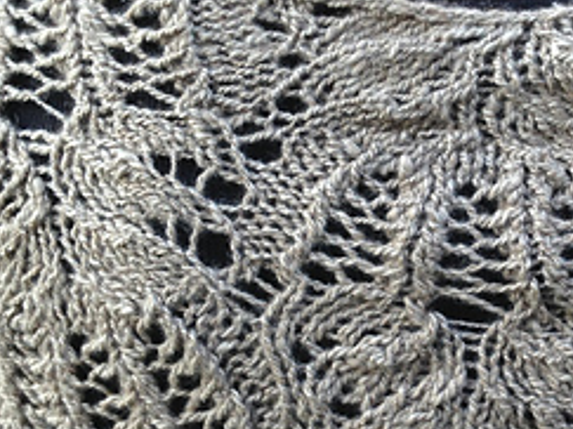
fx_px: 1439
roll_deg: -0.2
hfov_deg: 21.9
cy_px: 271
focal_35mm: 87
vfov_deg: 16.9
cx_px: 538
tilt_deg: -11.2
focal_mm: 4.12
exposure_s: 1/40
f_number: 2.4
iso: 50
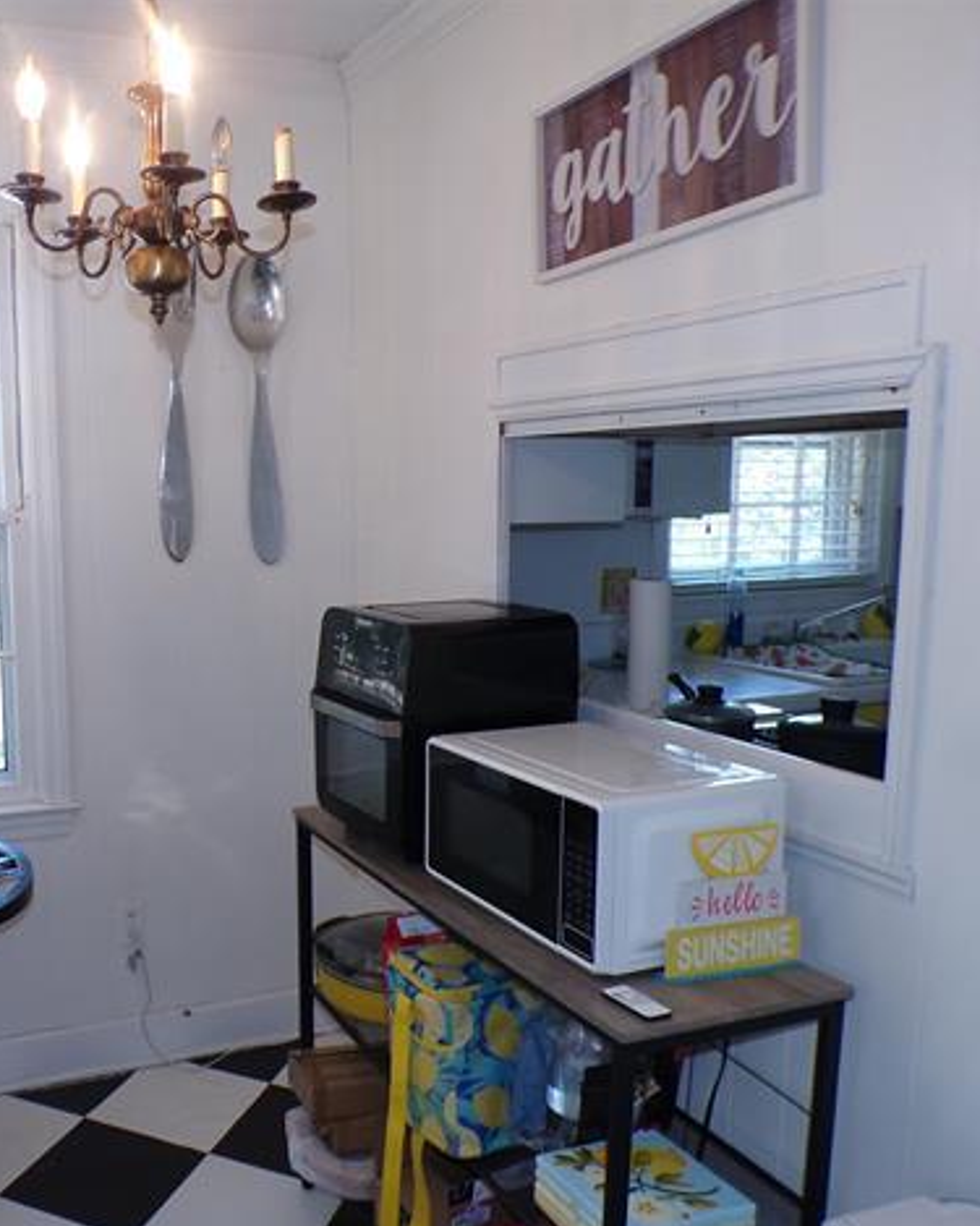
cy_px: 625
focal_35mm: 32
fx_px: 1161
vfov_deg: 55.7
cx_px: 233
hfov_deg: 44.1
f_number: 3
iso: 100
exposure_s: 1/38
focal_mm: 4.3
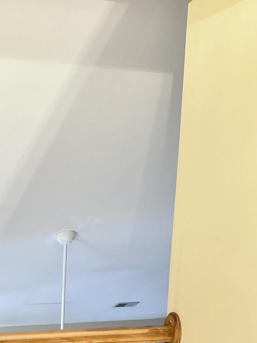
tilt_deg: -15.3
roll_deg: -1.3
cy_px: 340
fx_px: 535
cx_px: 31
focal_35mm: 54
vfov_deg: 32.8
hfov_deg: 26.2
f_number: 1.78
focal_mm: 6.76
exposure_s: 1/30
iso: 1600
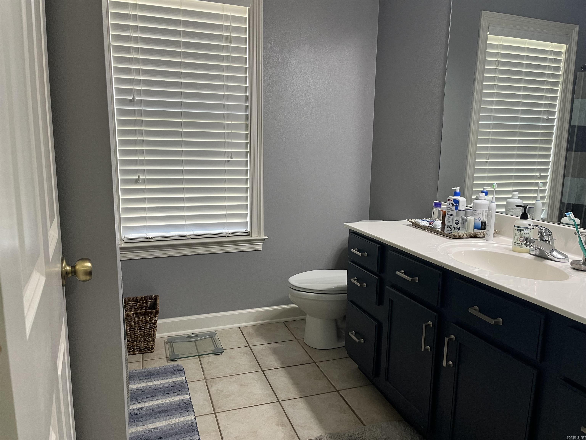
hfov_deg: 67.3
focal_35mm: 26
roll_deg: -0.8
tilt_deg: -10.2
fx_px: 440
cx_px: 293
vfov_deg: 53.1
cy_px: 220
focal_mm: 5.1
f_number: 1.6
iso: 100
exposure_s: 1/60
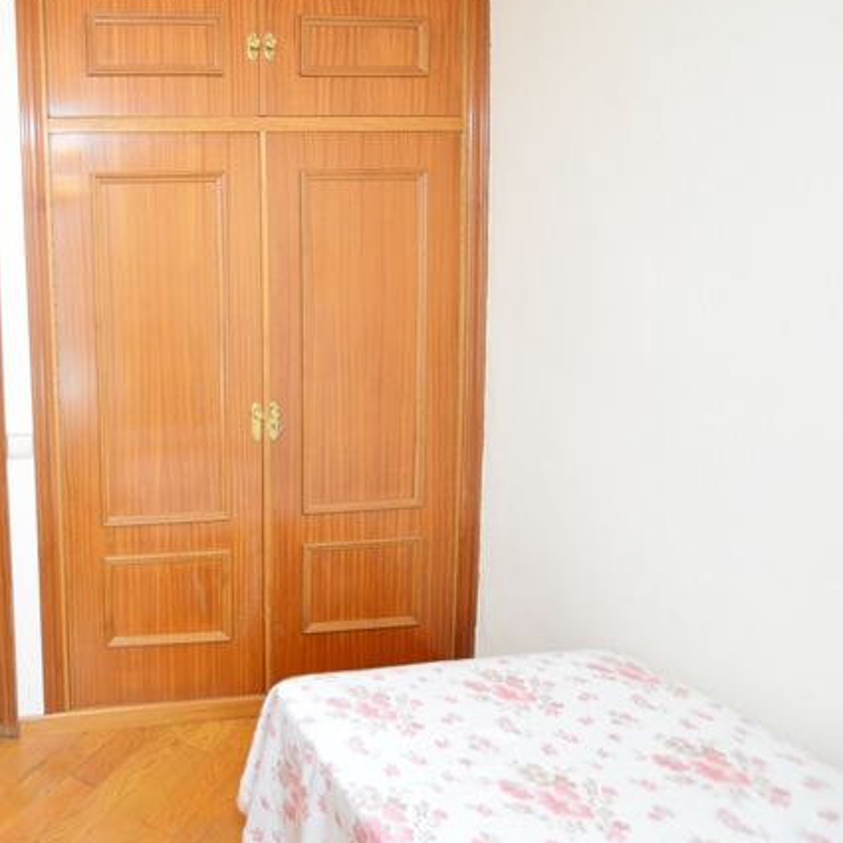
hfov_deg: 55.2
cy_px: 403
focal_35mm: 24
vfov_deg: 65.0
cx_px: 63
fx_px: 661
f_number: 3.5
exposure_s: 1/60
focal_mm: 10
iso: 640
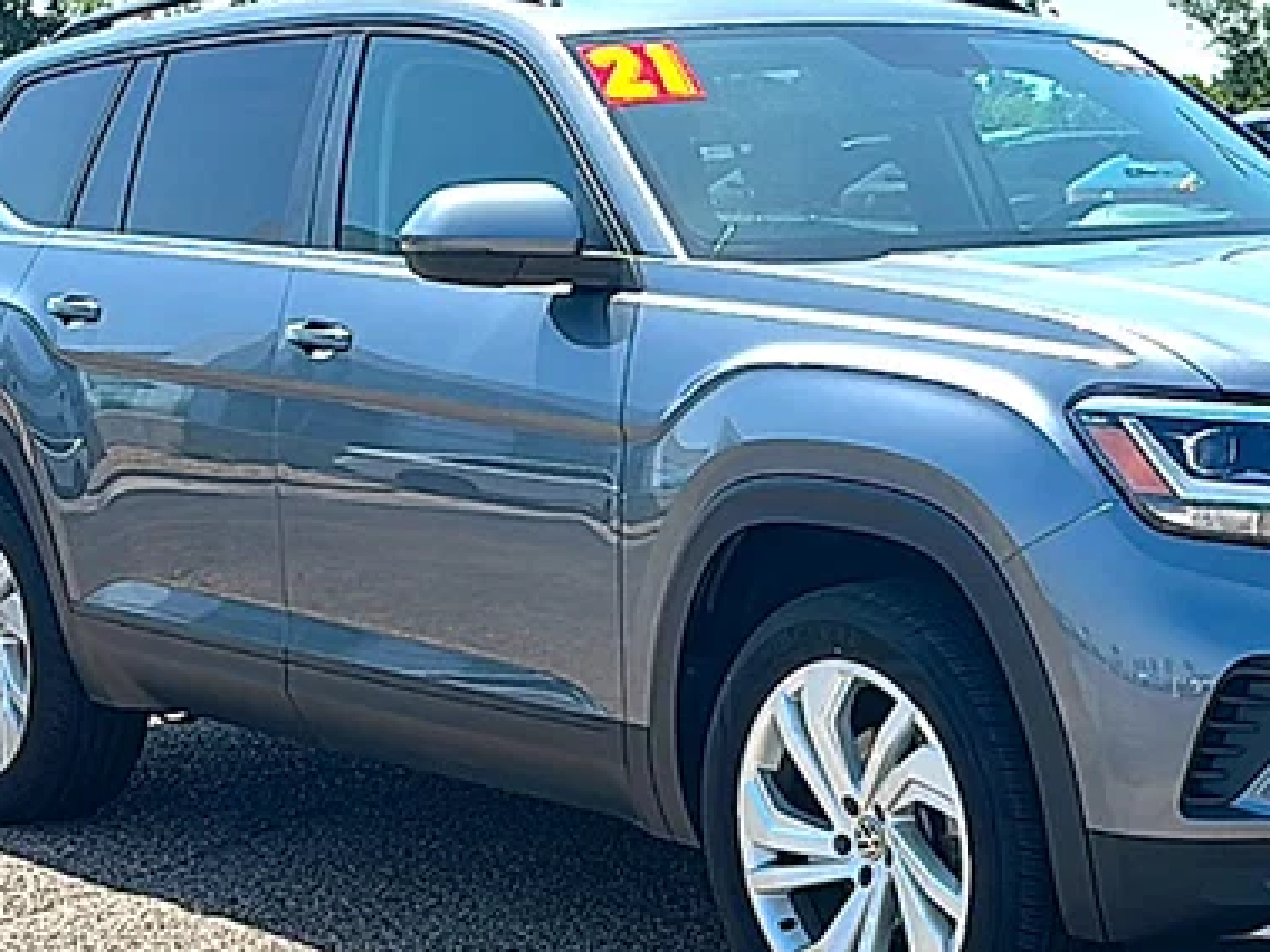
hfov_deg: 26.8
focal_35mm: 72
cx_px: 922
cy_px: 488
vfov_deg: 20.4
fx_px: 2641
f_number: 1.78
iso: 80
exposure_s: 1/3891
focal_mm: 6.86
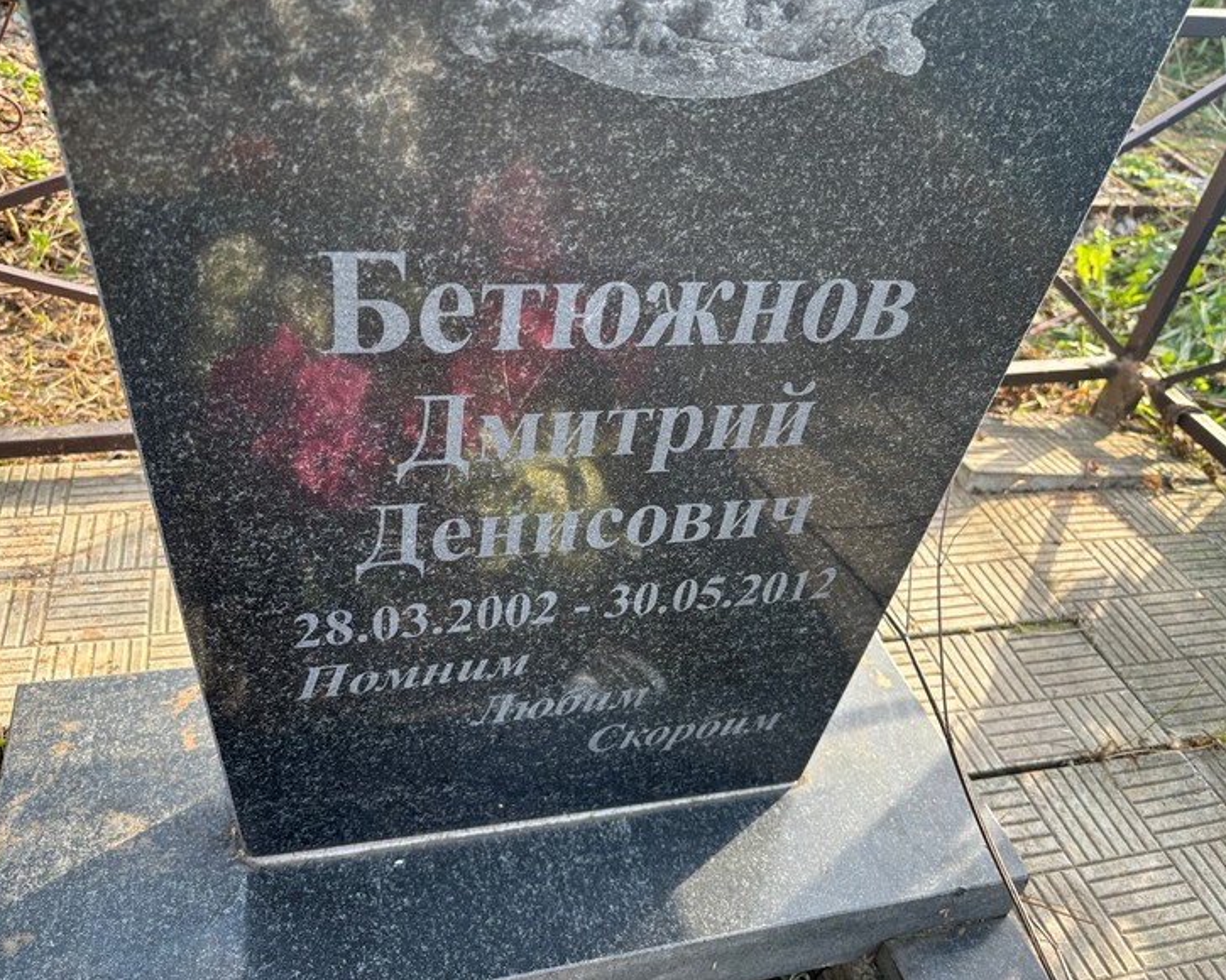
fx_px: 1016
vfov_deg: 51.5
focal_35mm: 28
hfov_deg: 62.1
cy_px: 478
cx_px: 553
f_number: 1.6
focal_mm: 5.96
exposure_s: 1/416
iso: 50
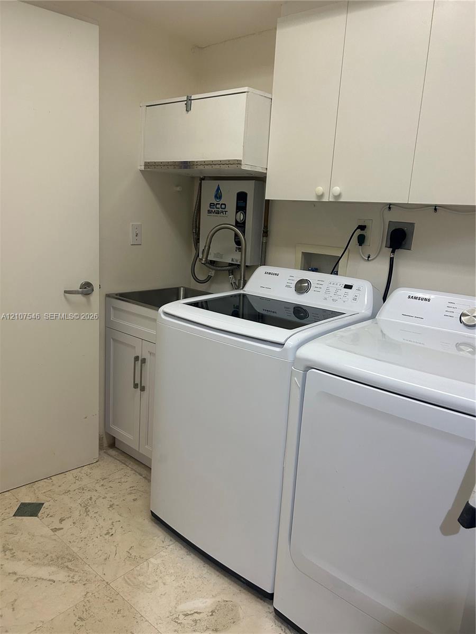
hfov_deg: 53.1
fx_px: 477
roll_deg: -3.7
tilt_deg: -13.5
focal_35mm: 26
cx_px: 238
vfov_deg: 67.3
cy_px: 317
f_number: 1.5
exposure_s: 1/120
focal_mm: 5.7
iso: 100
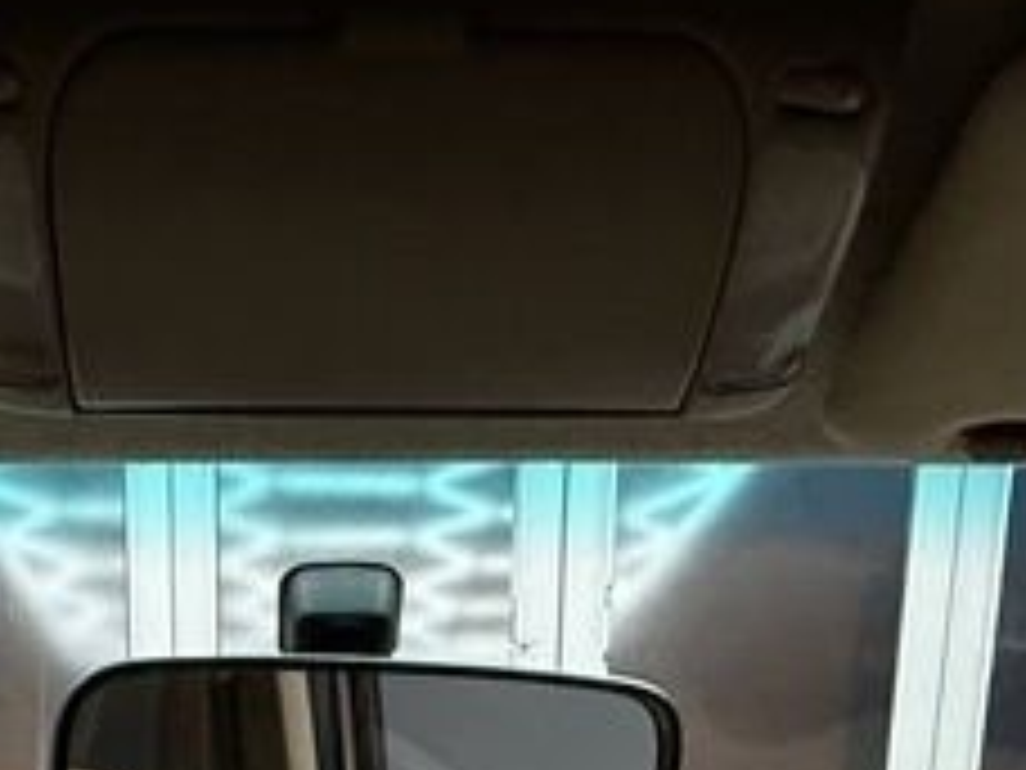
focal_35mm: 63
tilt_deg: -19.8
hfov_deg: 30.3
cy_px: 1666
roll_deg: +0.4
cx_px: 284
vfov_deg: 16.1
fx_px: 1867
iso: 500
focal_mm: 2.22
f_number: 2.2
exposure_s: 1/60
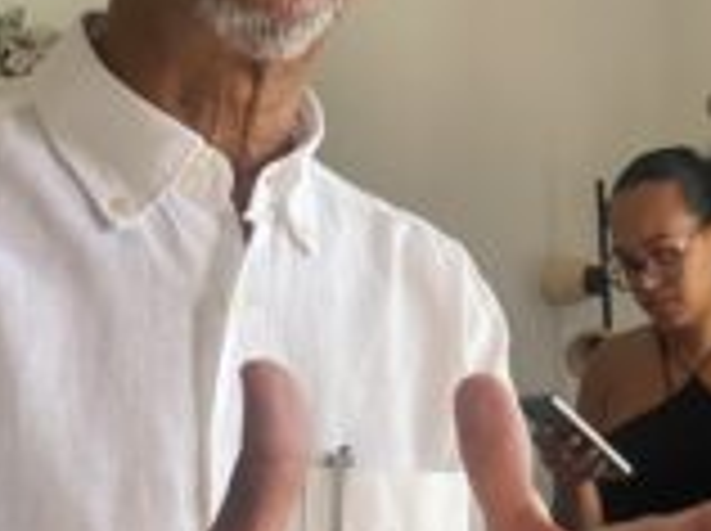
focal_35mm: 66
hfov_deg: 28.2
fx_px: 1354
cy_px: 153
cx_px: 648
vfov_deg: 22.1
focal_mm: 4.25
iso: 250
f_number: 1.8
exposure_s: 1/60
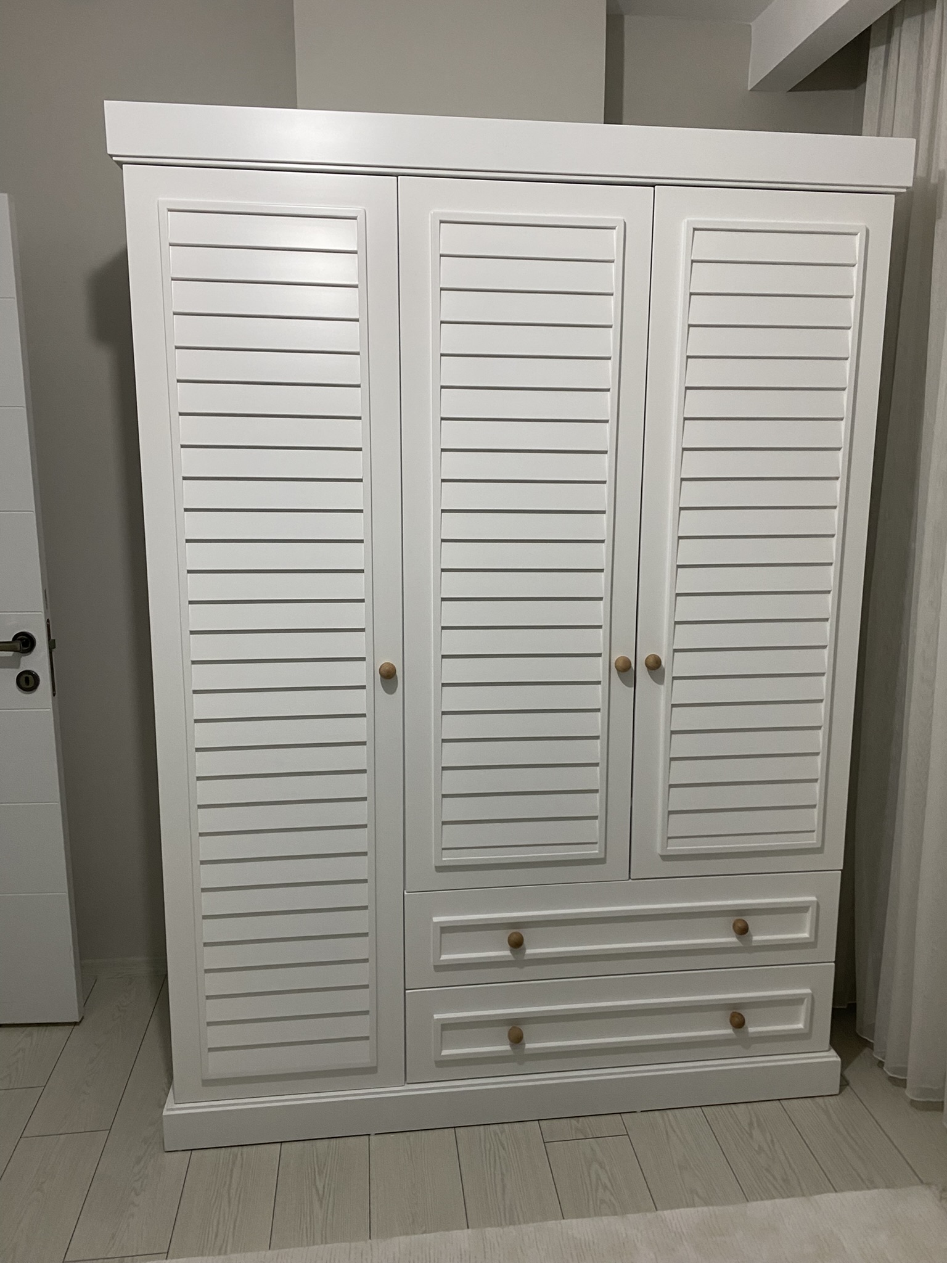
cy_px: 632
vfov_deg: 67.3
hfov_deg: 53.1
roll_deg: +1.0
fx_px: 948
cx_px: 474
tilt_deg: -9.4
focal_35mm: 26
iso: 125
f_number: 1.8
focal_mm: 4.25
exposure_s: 1/50
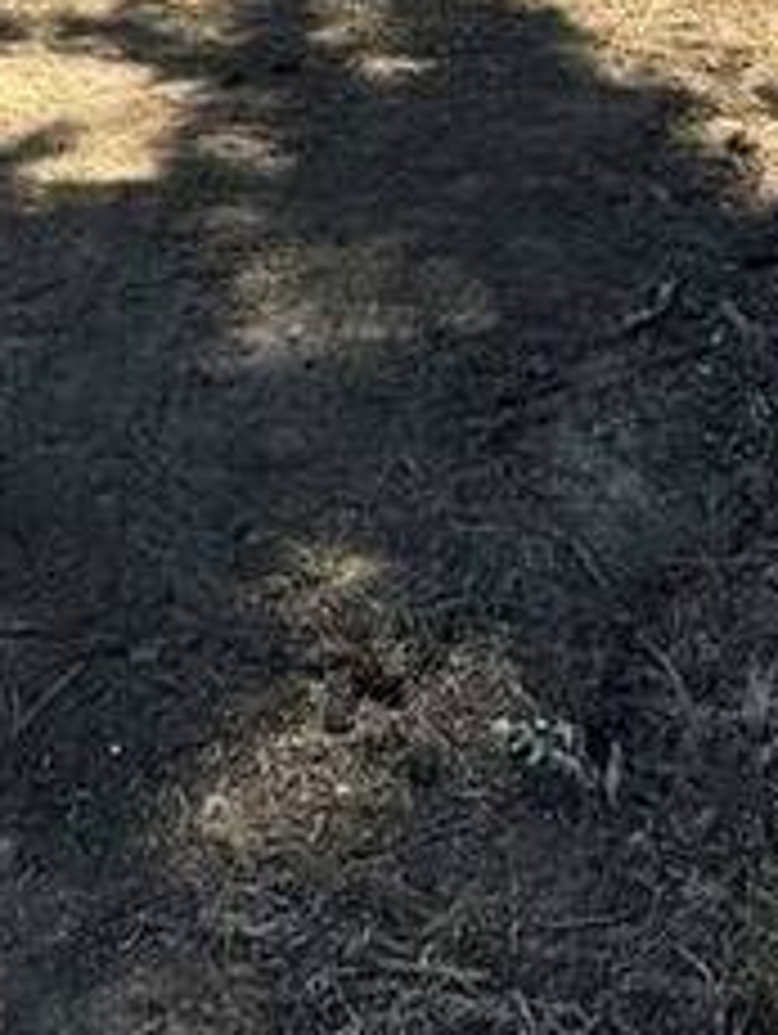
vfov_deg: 21.8
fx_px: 2094
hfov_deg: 21.0
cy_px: -626
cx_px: 411
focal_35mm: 70
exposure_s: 1/771
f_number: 2.2
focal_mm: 2.22
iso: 50
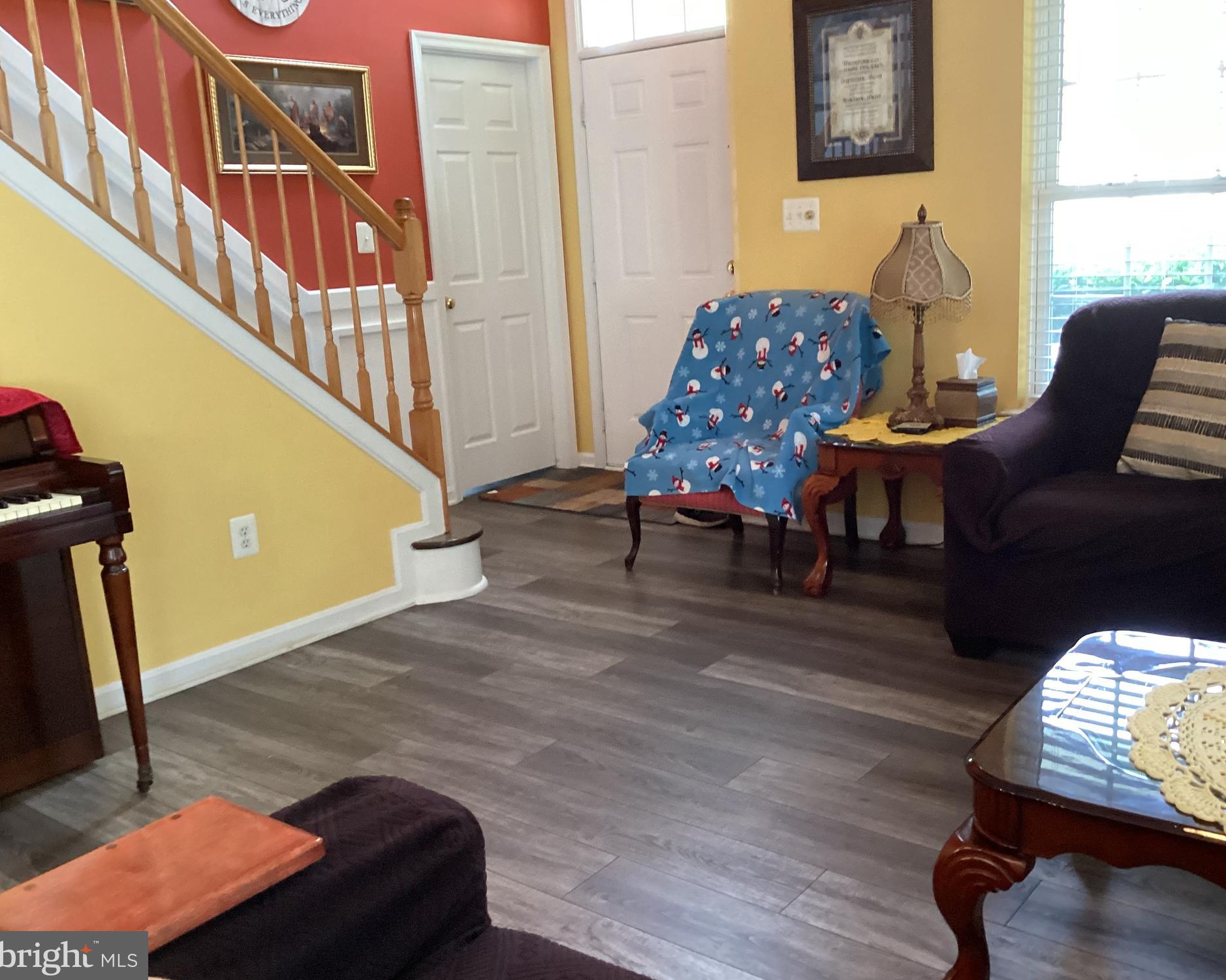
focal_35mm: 33
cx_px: 653
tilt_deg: -14.0
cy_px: 483
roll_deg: +4.7
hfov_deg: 54.2
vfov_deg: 44.5
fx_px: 1197
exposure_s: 1/60
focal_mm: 3.3
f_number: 2.4
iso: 320
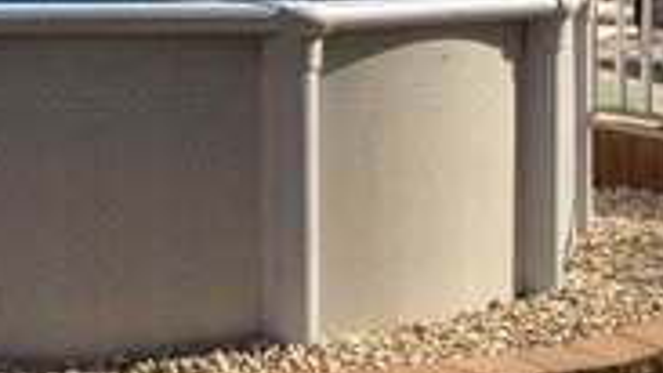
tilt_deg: -0.2
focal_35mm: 122
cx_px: -138
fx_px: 2145
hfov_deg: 16.8
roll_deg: -1.8
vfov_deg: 9.7
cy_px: -181
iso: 32
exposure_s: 1/1217
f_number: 2.4
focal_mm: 3.3
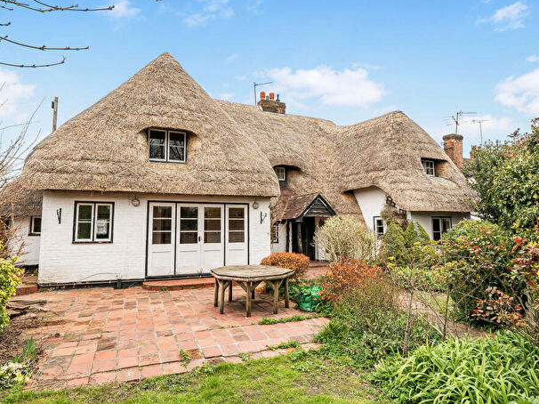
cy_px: 197
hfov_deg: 81.8
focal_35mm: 20
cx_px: 269
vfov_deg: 65.9
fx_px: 311
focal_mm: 12
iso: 200
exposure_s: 1/125
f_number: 8
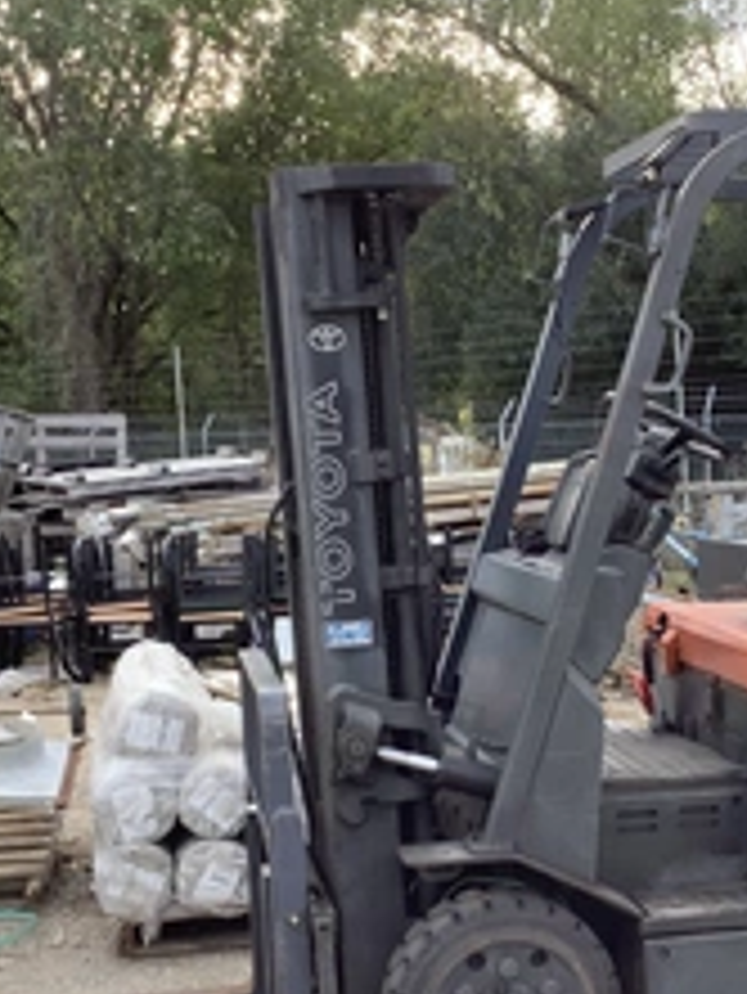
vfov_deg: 34.1
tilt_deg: -8.5
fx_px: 1610
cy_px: 648
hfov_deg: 25.9
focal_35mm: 56
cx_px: 540
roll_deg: -0.4
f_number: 2.4
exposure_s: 1/100
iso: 25
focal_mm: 3.3
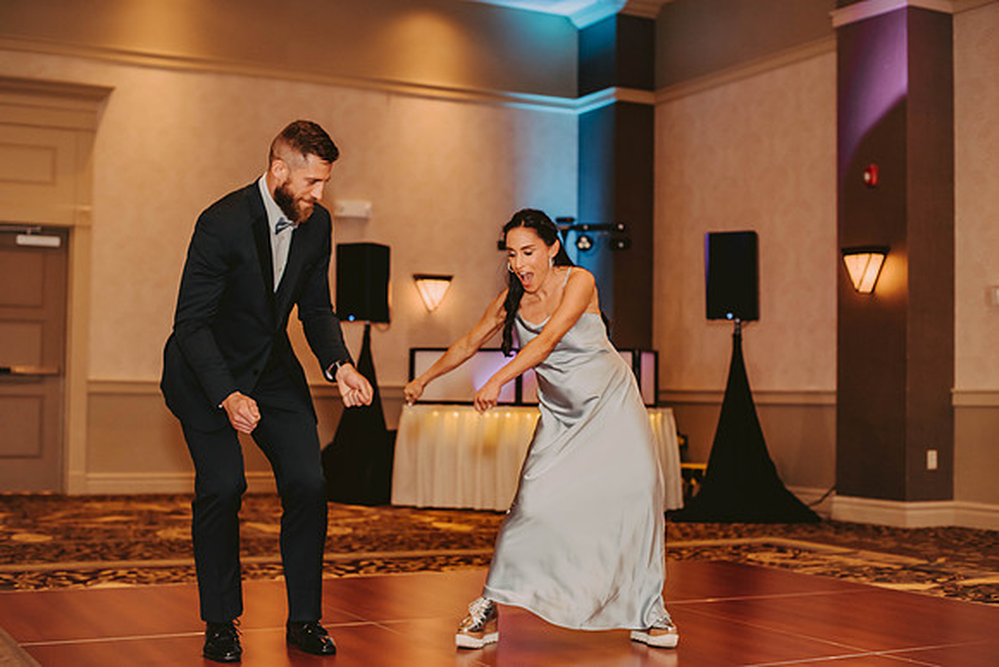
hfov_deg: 39.6
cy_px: 334
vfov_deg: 27.0
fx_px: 1388
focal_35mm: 50
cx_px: 500
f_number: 2.5
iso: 800
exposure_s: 1/125
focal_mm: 50
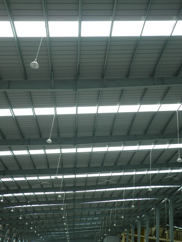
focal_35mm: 39
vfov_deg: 47.9
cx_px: 91
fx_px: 273
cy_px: 121
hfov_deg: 36.8
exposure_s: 1/80
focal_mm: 6.9
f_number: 3
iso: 64
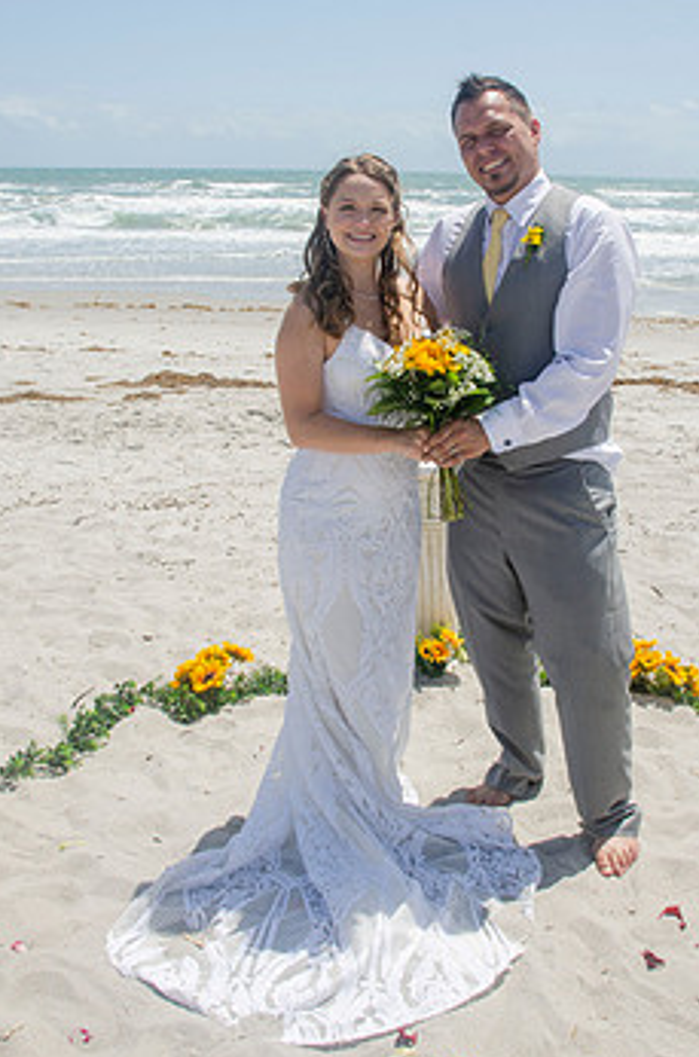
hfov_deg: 33.9
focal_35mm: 39
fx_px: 1142
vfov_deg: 49.5
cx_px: 421
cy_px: 461
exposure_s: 1/250
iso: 100
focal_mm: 20
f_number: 11
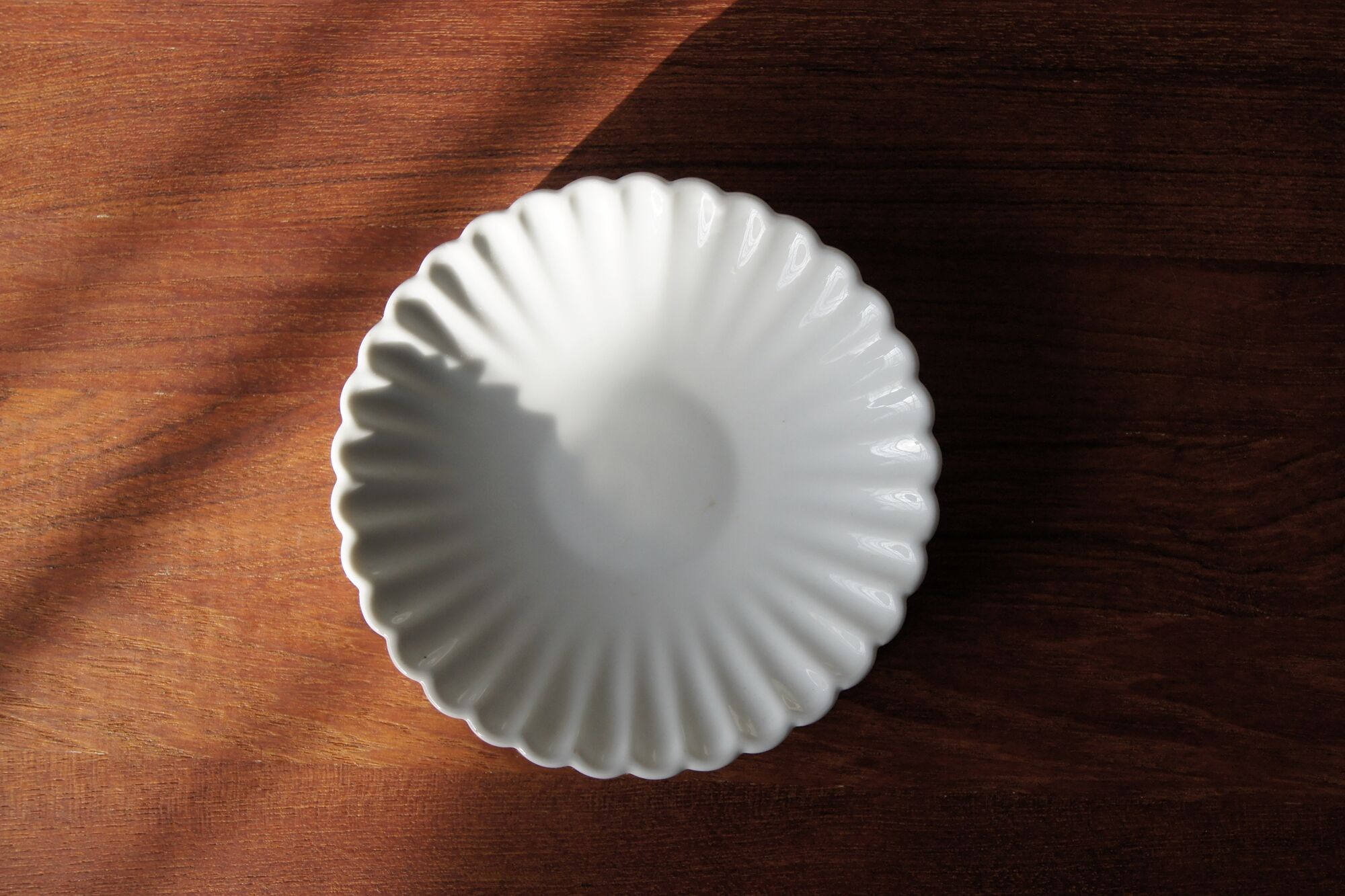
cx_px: 672
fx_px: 1569
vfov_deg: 31.9
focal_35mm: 42
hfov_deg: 46.4
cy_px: 448
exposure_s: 1/320
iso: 400
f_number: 5.6
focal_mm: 28
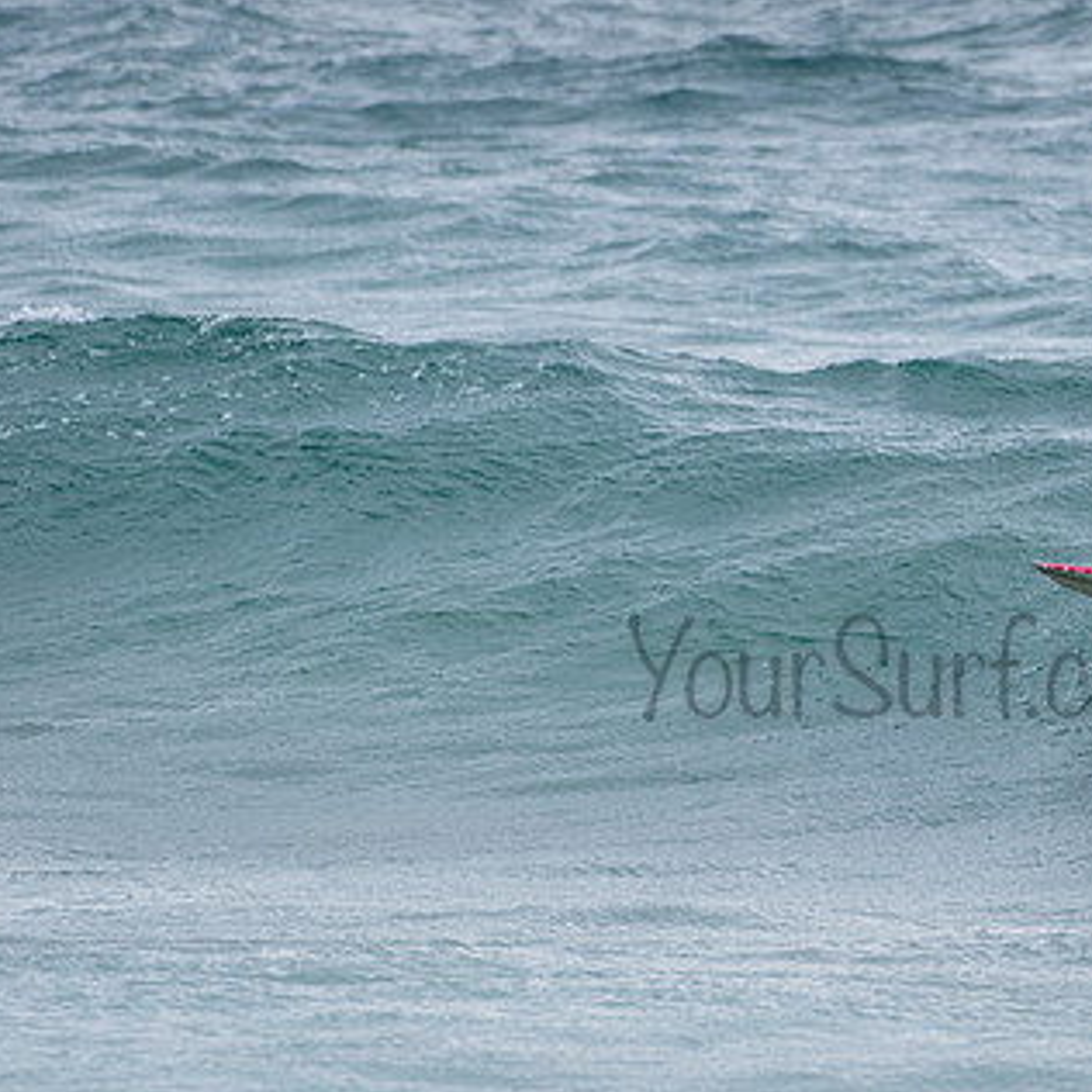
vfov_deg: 1.8
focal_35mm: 957
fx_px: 34156
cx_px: 1211
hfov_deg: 1.8
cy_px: 604
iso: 800
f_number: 5.6
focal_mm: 500
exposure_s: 1/2000
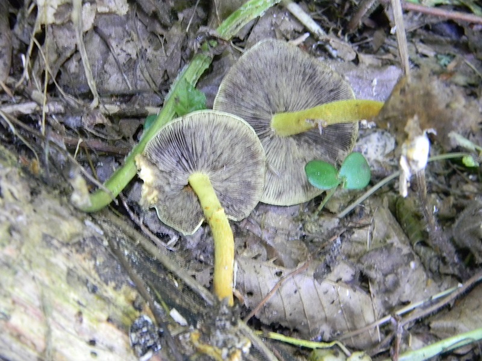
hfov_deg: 23.6
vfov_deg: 17.8
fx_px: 1156
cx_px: 241
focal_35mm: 83
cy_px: 180
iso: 400
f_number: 4.5
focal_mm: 15.1
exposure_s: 1/4.9
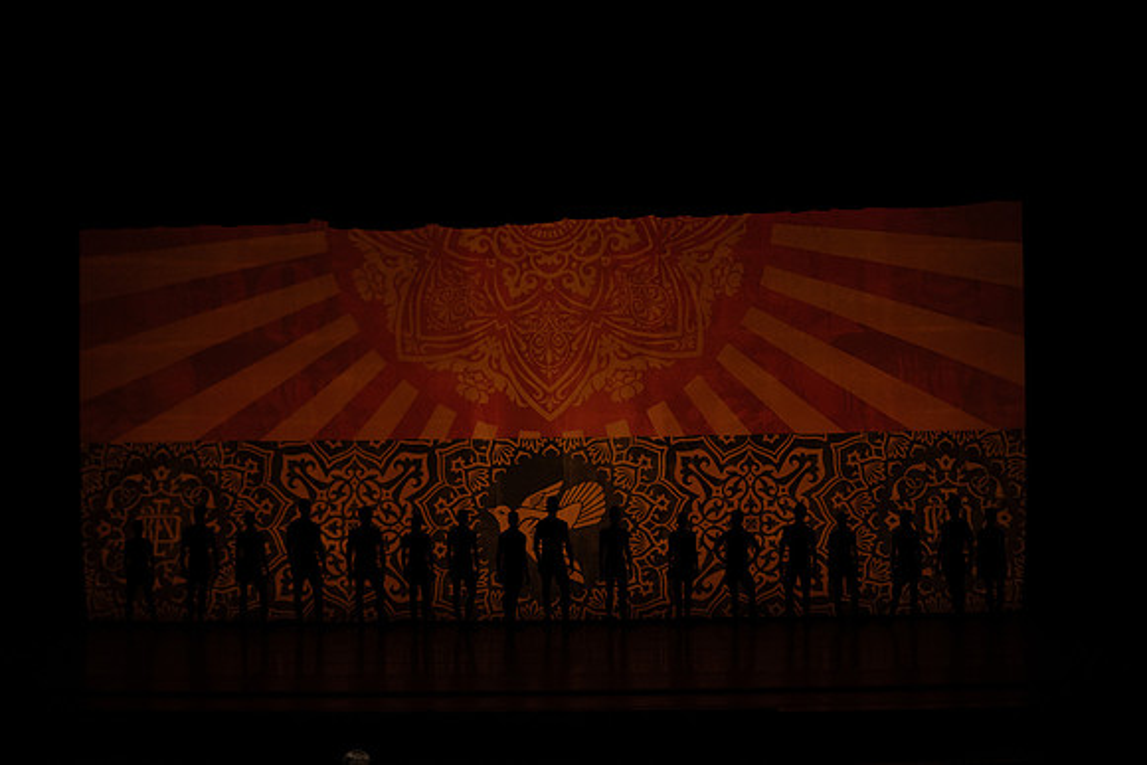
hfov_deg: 28.8
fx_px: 2231
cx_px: 574
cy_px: 382
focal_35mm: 70
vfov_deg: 19.5
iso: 3200
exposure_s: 1/500
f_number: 5
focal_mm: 70
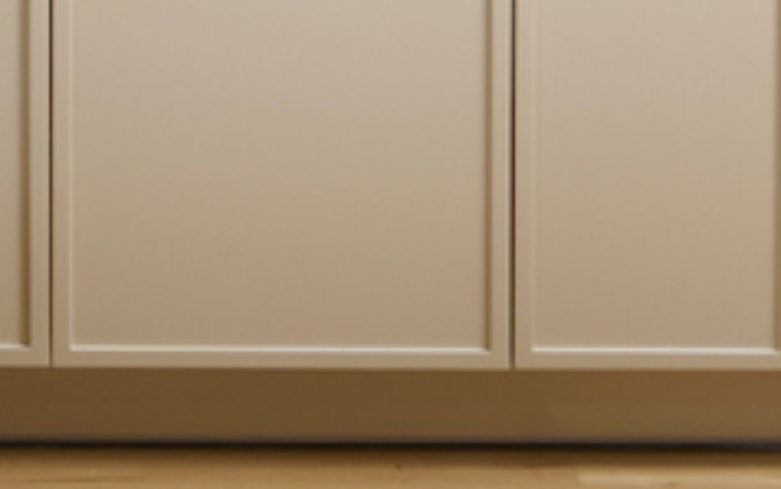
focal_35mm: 167
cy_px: -942
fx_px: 3556
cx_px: -210
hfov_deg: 12.2
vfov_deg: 7.1
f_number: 8
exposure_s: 1/5
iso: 200
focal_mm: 24
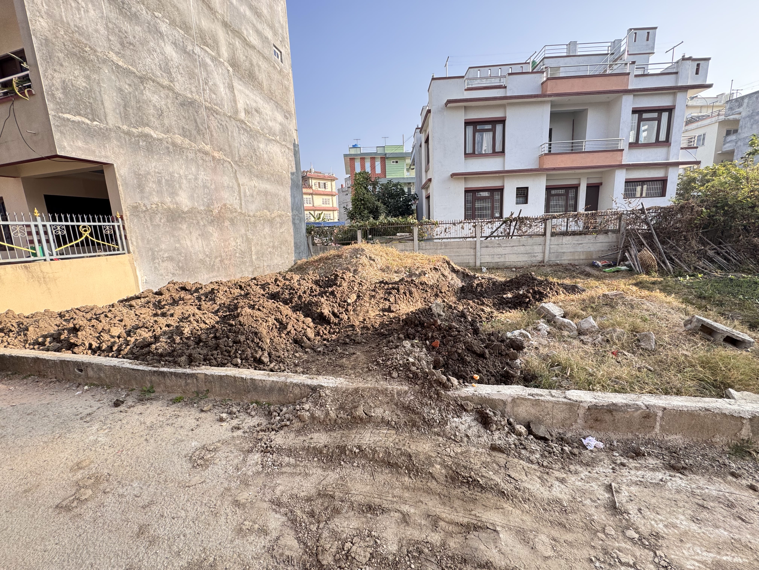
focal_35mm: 14
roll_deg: +2.4
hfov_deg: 102.1
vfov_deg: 85.7
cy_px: 285
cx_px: 380
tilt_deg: -11.1
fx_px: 307
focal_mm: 2.22
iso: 40
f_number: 2.2
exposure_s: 1/284
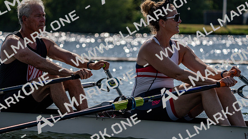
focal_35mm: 211
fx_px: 1388
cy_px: 68
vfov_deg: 5.8
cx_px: 124
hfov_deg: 10.2
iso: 100
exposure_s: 1/1600
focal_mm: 200
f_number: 5.6
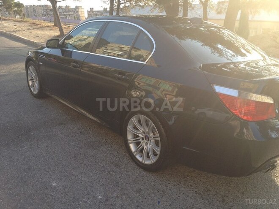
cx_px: 140
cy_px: 104
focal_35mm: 35
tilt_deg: -22.5
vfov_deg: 40.7
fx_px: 282
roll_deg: +0.1
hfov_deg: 52.6
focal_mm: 4.28
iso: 50
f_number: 2.4
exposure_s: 1/321
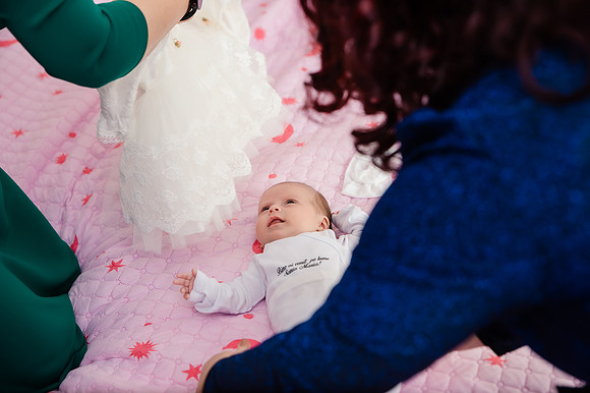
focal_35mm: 50
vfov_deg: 27.0
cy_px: 196
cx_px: 295
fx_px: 819
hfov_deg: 39.6
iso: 400
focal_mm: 50
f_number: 3.5
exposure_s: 1/250
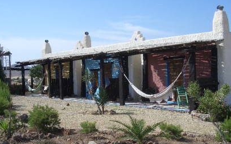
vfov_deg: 26.8
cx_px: 113
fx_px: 302
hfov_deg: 41.8
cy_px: 85
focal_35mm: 48
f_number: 4.6
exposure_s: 1/500
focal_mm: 6.8
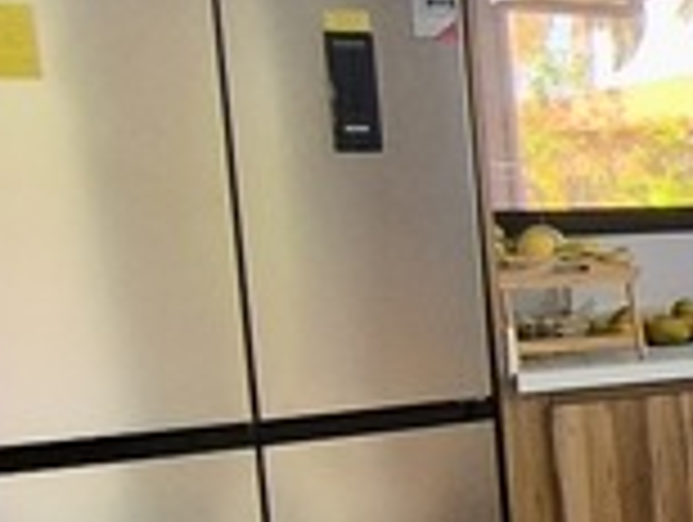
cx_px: 1750
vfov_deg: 17.8
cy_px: 315
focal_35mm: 83
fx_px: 1664
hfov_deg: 14.0
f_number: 2.2
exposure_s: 1/100
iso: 80
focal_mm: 1.65
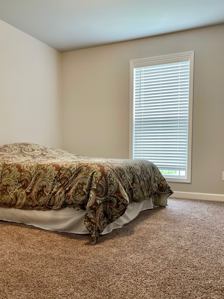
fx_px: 259
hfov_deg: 46.8
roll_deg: -1.2
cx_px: 121
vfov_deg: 59.9
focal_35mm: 30
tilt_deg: -2.7
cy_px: 163
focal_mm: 5.1
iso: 80
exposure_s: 1/60
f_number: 1.6
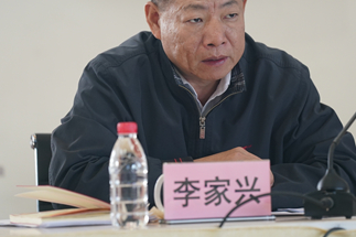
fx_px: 3548
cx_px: 208
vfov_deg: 3.8
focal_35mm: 359
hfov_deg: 5.7
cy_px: 53
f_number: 2.8
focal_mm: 200
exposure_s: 1/200
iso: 1250
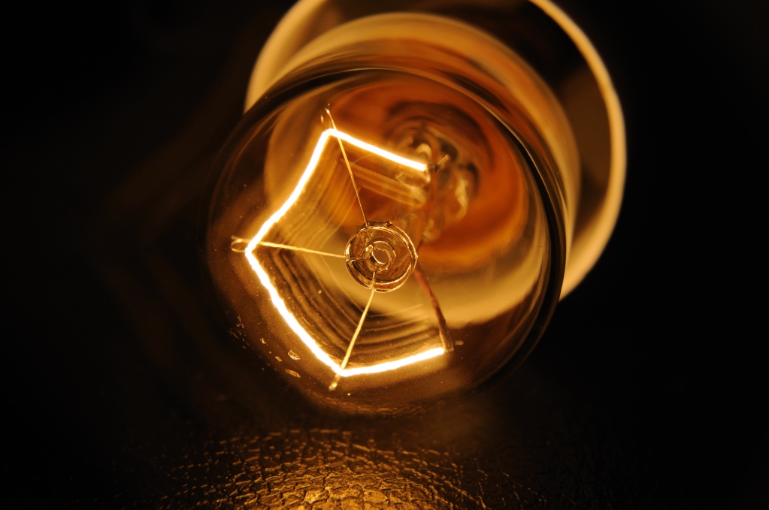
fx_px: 992
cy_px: 255
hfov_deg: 42.4
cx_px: 384
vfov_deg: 28.9
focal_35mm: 46
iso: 200
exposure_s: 1/200
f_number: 13
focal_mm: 31
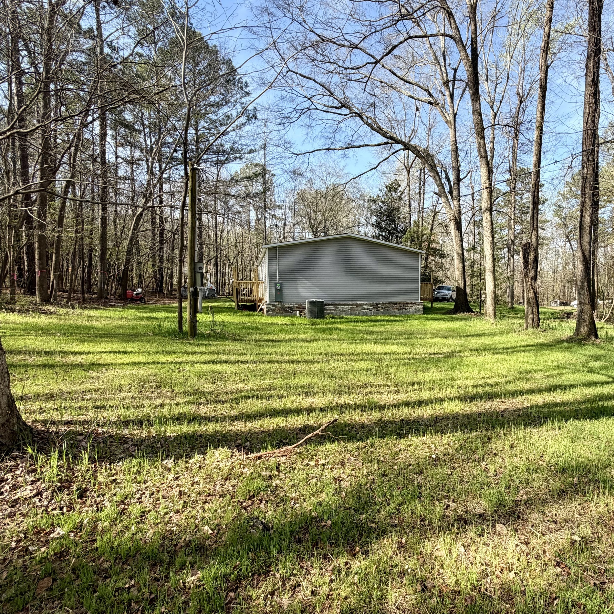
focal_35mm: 20
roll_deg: -0.5
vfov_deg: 74.8
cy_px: 321
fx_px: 401
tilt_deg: -5.7
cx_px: 401
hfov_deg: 72.9
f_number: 2.2
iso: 40
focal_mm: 2.22
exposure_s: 1/545
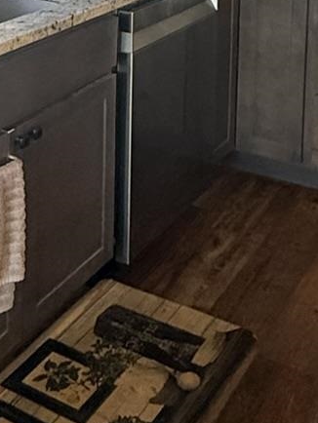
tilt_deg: -6.7
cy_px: -85
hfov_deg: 22.2
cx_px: 117
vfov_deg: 26.2
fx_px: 808
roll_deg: -0.3
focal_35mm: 66
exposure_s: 1/120
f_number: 2.2
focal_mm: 2.22
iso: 500
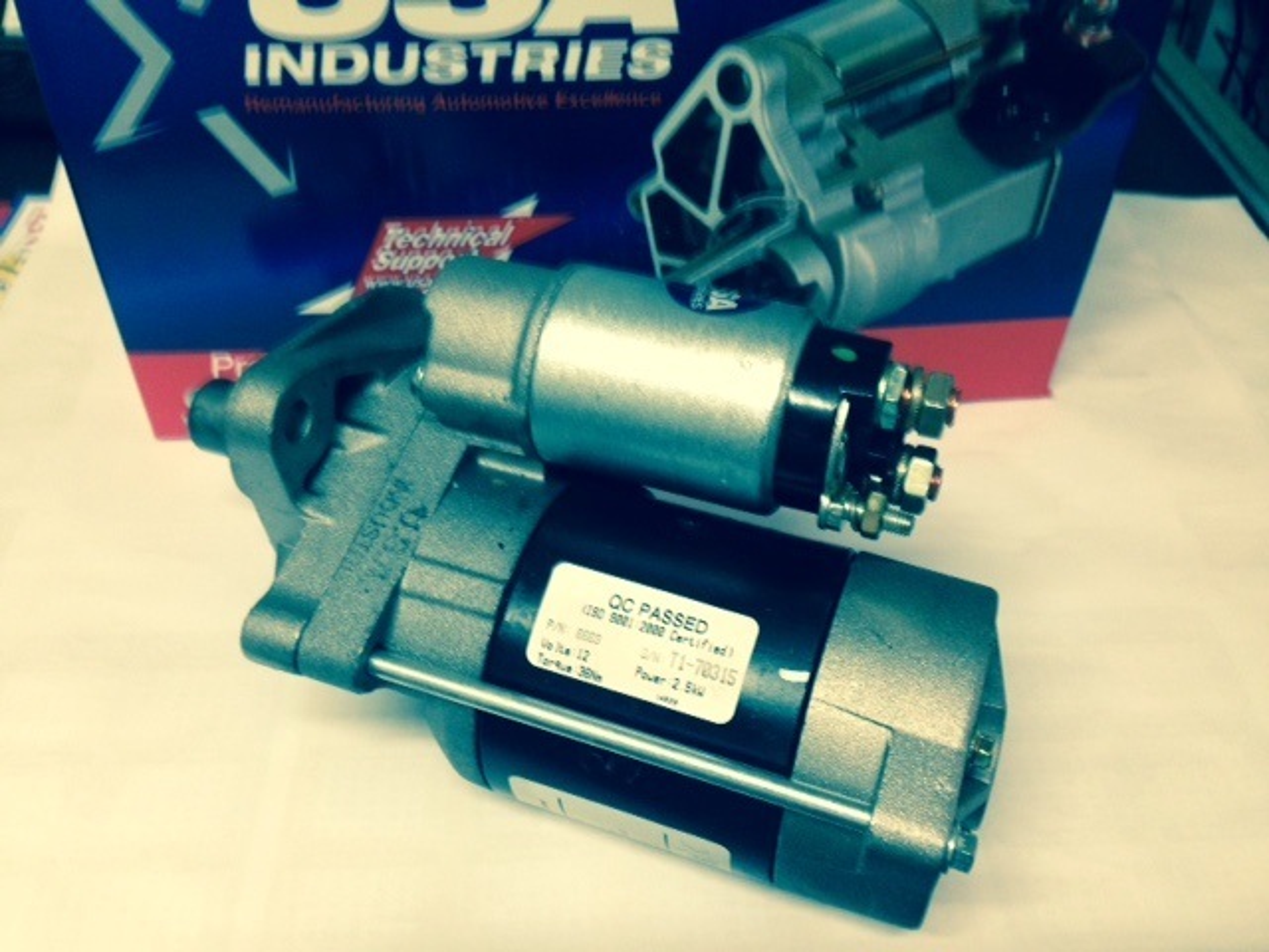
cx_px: 634
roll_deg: -1.7
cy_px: 476
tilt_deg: -40.7
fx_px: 1210
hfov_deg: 55.4
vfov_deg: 42.9
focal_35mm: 33
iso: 125
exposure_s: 1/20
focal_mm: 4.12
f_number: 2.4
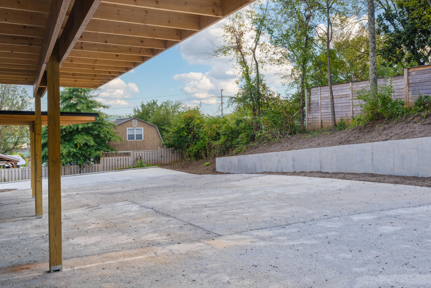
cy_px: 144
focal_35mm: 33
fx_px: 395
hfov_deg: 57.2
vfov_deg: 40.0
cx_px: 216
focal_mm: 33
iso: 320
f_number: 7.1
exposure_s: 1/320
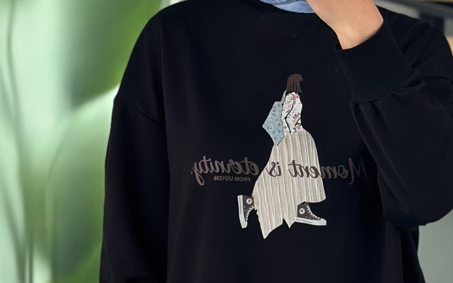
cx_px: 293
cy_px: 85
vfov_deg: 9.0
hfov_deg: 14.4
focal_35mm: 145
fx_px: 1790
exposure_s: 1/430
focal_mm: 6.86
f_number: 1.78
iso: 80
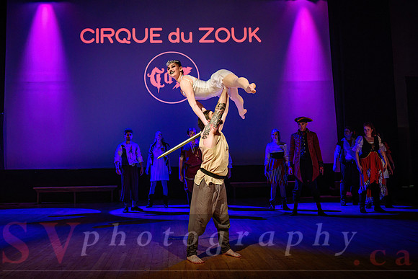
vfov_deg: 36.5
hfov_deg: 52.6
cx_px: 188
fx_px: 422
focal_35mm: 36
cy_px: 120
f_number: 2.8
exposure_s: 1/200
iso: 1600
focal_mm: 30.5
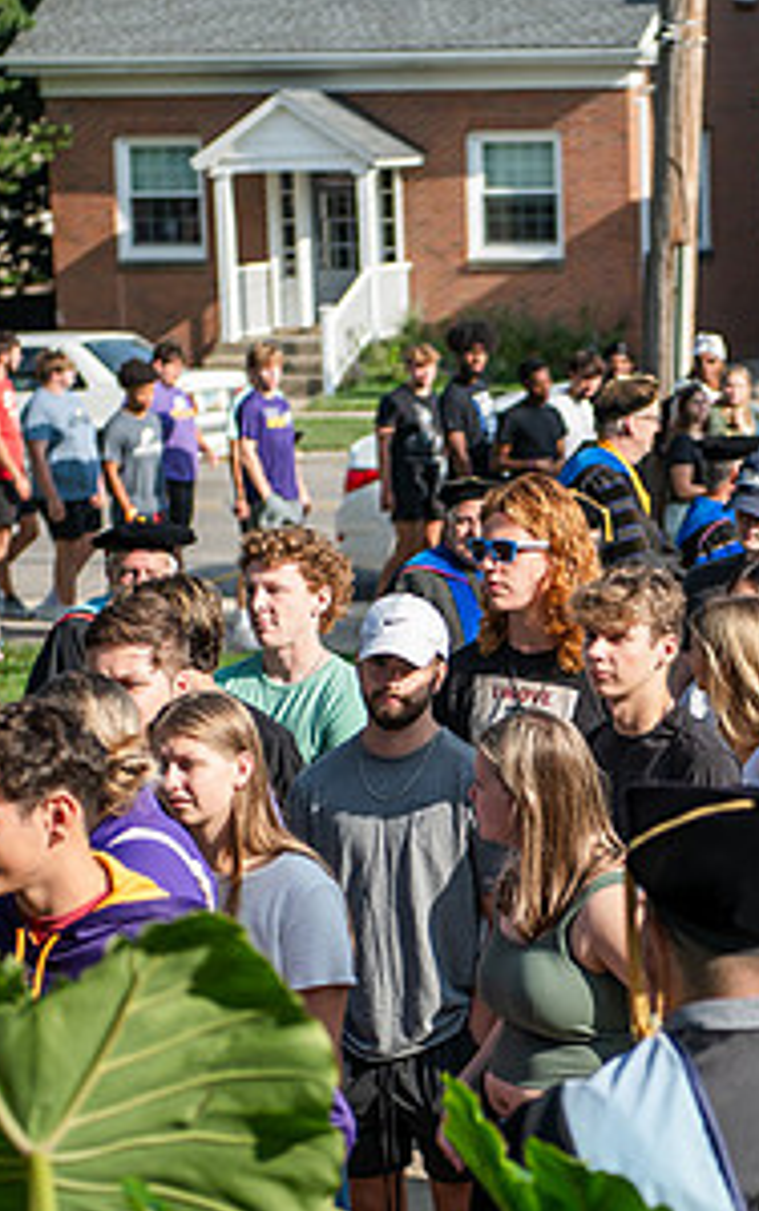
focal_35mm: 122
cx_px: 658
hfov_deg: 10.7
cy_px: 769
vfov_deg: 17.1
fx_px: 4030
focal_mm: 62
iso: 80
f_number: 3.2
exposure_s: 1/500
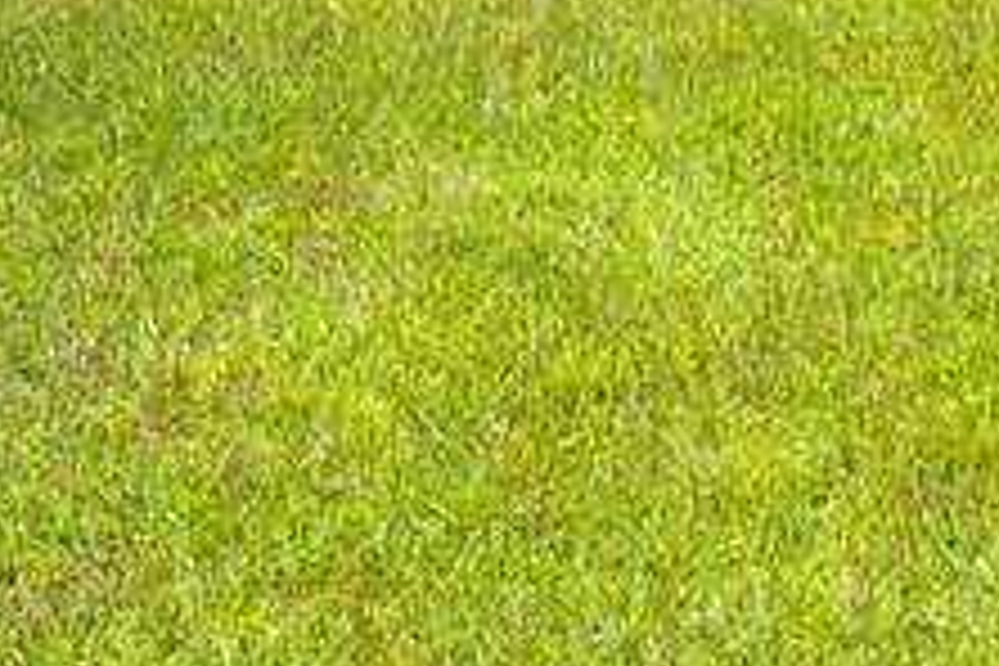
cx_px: 171
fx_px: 3524
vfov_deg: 9.8
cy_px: -785
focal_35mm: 127
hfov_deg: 16.0
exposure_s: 1/500
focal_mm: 22
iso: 200
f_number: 11
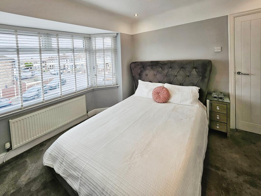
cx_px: 130
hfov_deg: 106.2
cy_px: 98
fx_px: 98
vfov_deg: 89.9
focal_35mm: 13
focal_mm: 1.7
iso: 50
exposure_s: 1/100
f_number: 2.2
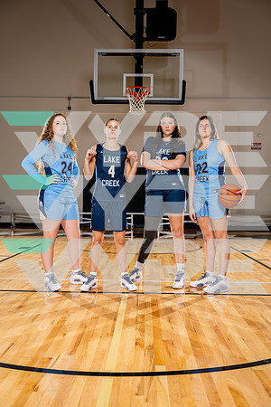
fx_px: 406
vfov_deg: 53.1
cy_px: 204
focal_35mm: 36
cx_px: 136
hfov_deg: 36.9
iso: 100
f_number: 4
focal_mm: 36
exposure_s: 1/60
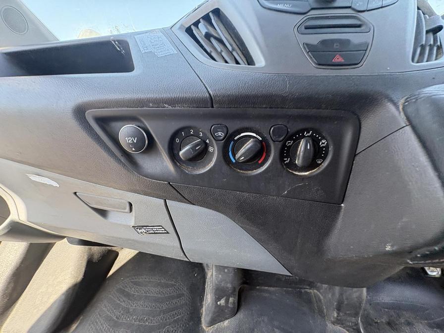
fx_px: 180
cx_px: 222
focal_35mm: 14
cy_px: 166
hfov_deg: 102.1
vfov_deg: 85.7
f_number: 2.2
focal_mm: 2.22
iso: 160
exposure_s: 1/99
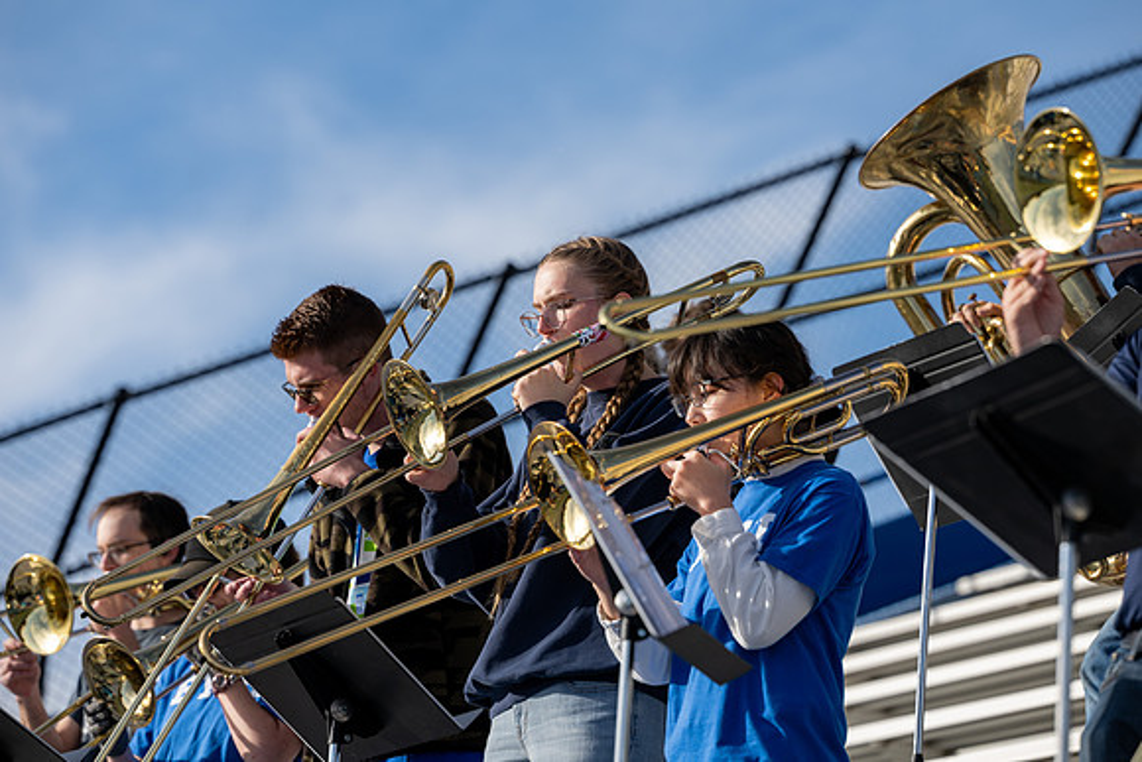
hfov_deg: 13.3
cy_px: 342
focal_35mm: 154
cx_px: 581
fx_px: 4902
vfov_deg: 8.9
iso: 100
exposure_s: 1/1000
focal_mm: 140
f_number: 4
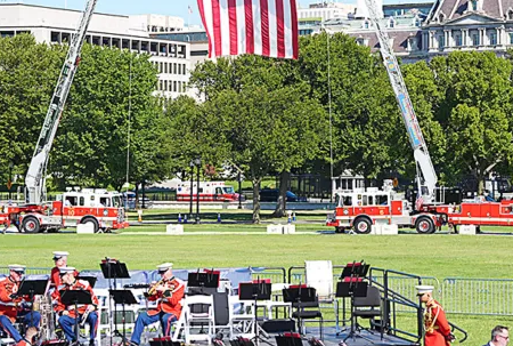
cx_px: 275
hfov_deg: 13.5
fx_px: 2173
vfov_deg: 9.1
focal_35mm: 152
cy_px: 94
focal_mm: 92
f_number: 4
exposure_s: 1/2000
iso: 200
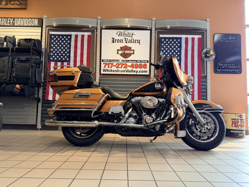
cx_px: 124
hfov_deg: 71.6
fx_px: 173
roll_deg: -1.8
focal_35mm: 24
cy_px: 94
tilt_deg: +4.0
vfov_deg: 56.8
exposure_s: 1/120
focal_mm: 6.76
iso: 160
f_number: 1.78
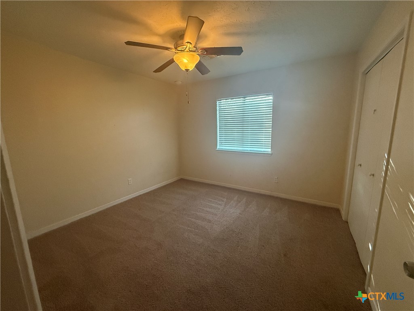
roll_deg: +0.8
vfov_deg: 85.7
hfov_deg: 102.1
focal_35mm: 14
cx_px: 207
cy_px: 156
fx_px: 167
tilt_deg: -9.5
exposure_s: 1/120
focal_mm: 2.22
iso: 640
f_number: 2.2
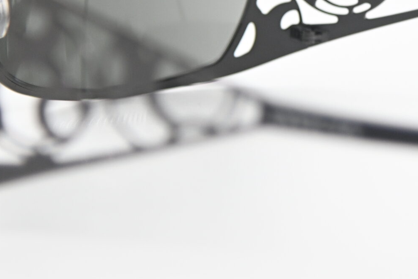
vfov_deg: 3.6
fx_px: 4400
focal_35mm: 379
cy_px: 9
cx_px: 348
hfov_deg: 5.4
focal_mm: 98
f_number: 4
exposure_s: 1/400
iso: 400
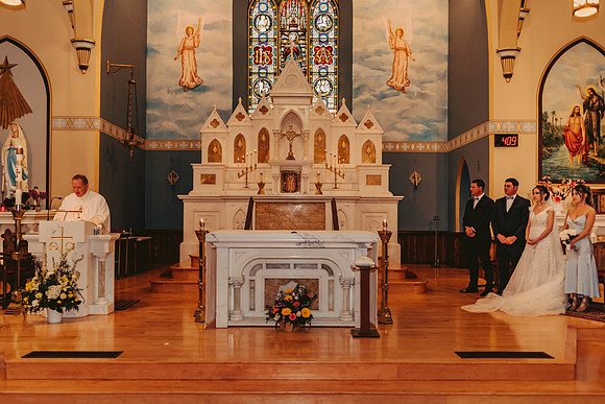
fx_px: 479
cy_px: 202
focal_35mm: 28
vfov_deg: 45.7
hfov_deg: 64.5
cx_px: 300
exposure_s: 1/100
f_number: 2.8
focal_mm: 28
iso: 800
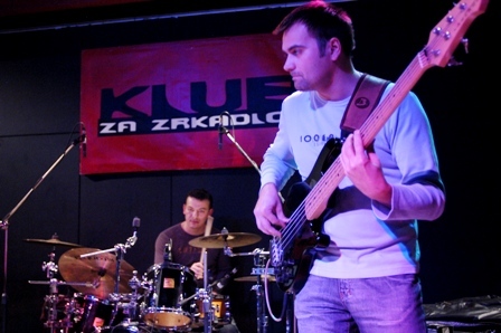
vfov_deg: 28.0
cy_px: 166
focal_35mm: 48
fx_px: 667
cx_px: 250
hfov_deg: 41.1
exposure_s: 1/60
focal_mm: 32
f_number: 2.8
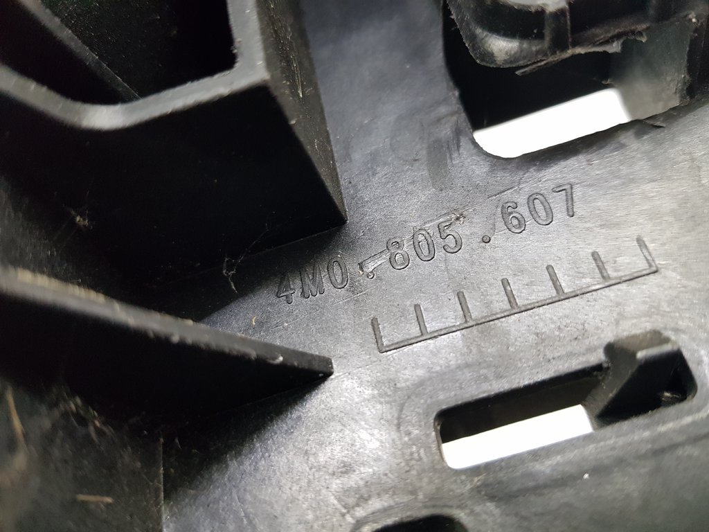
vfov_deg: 53.1
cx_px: 354
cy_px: 266
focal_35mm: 26
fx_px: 533
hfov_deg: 67.3
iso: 320
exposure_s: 1/100
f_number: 1.7
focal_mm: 4.2
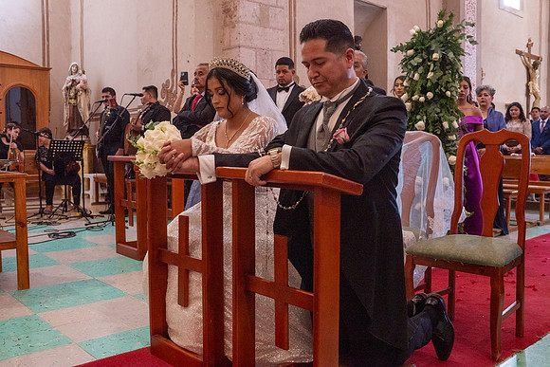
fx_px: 535
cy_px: 184
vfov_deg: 37.9
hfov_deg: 54.4
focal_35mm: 35
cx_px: 275
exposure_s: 1/100
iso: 2500
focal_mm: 35
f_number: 5
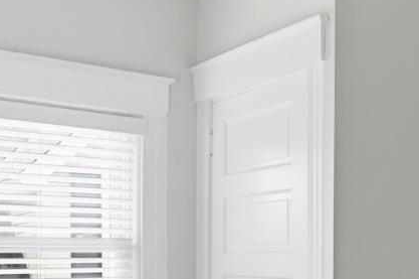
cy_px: 264
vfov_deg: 24.1
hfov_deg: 35.1
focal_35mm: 54
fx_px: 628
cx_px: 364
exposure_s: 1/125
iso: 100
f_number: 4.5
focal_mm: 10
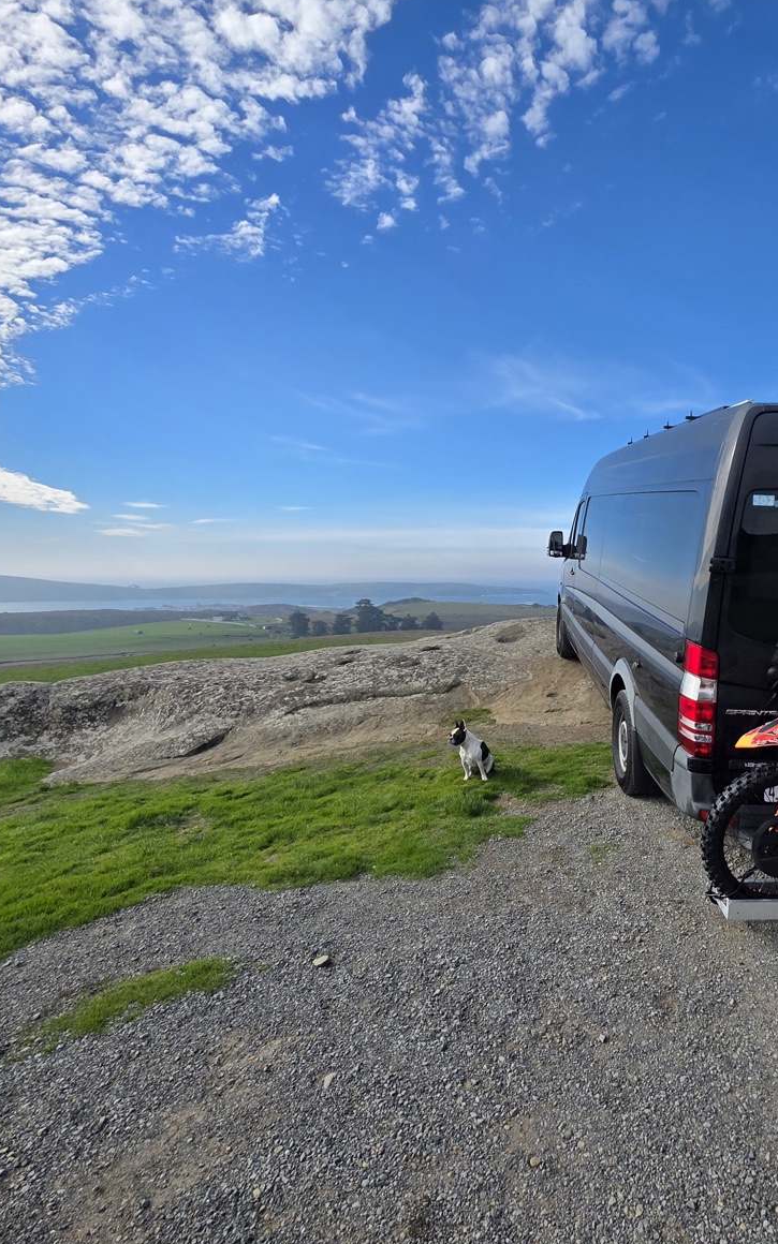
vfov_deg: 88.0
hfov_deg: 59.2
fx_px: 645
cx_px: 574
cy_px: 613
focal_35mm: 19
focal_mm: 2.2
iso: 40
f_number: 1.9
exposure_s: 1/3336
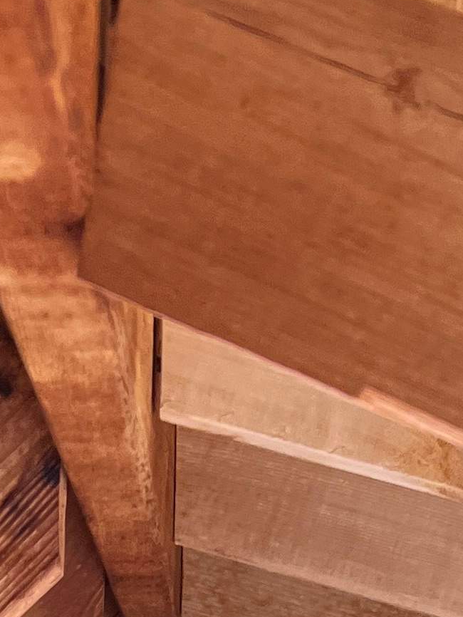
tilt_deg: -6.6
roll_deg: +1.7
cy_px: 1243
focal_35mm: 121
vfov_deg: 13.8
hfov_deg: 12.0
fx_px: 2157
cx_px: -51
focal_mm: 5.7
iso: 125
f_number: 1.5
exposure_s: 1/118
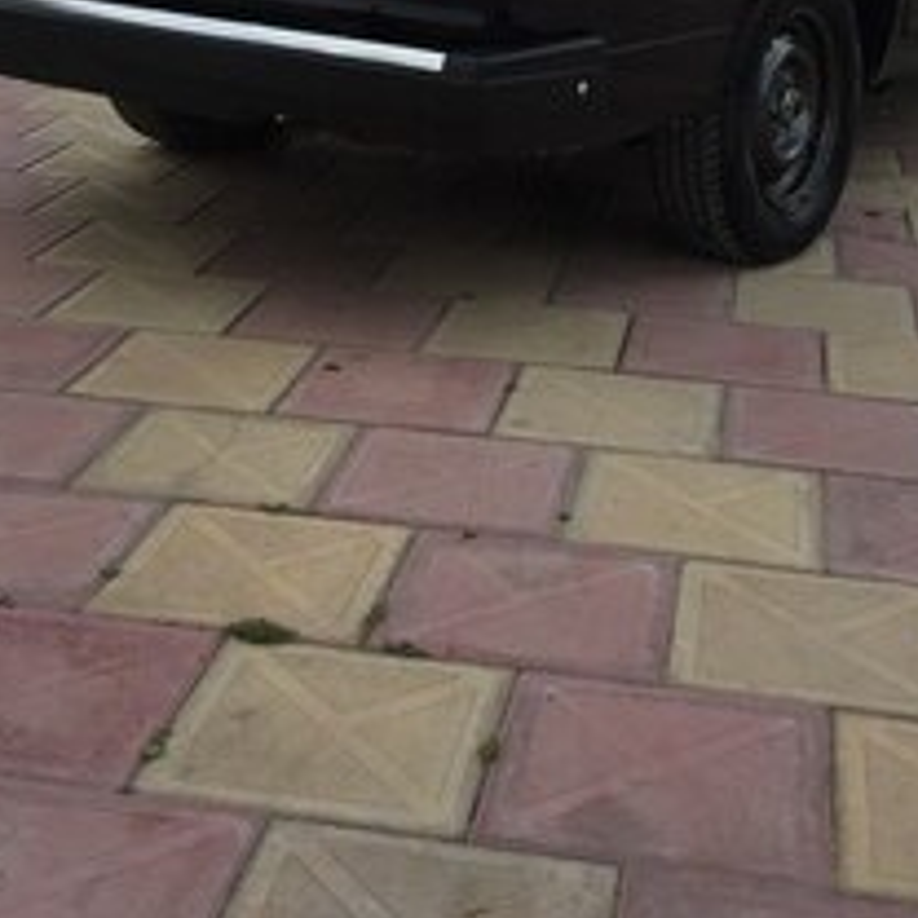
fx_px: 1830
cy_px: -97
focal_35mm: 61
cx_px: 450
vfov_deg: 26.0
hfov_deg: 28.2
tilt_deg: -2.6
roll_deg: -3.1
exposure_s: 1/719
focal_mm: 4.15
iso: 32
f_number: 2.2
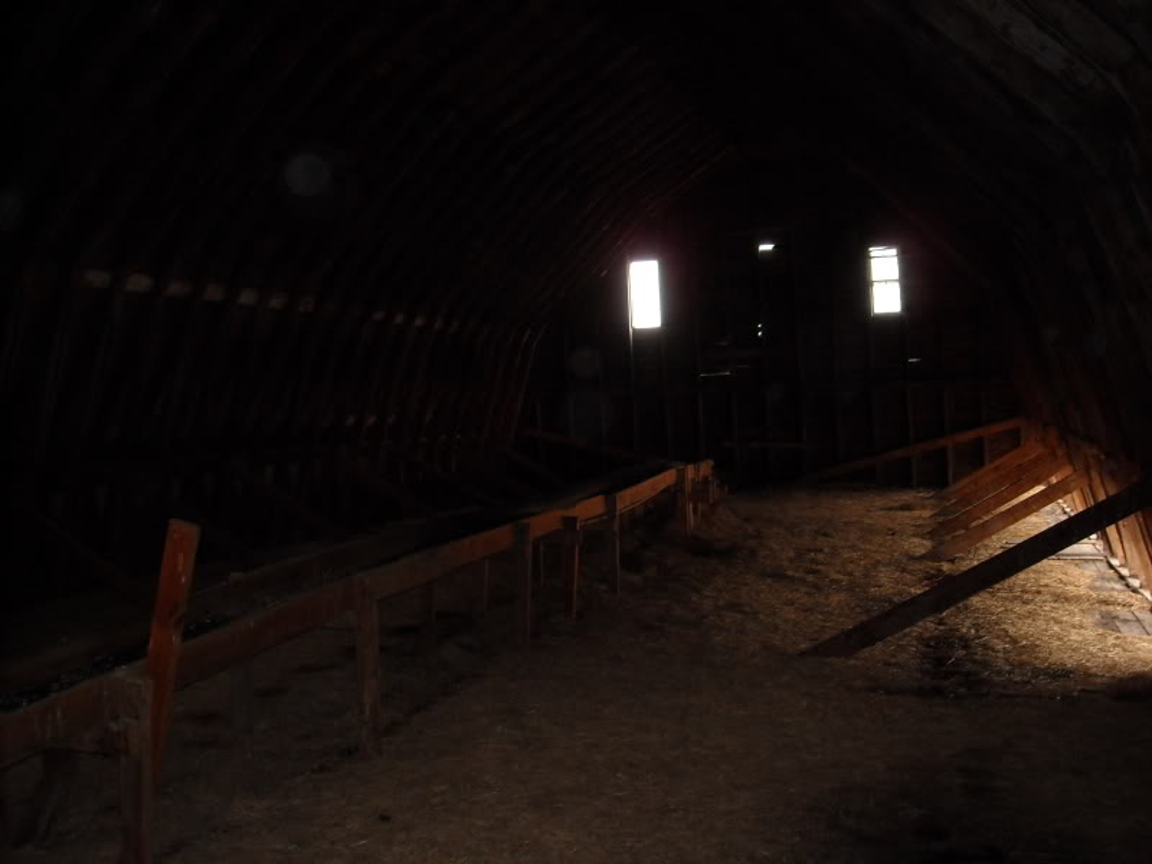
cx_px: 576
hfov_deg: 52.6
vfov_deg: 40.7
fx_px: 1165
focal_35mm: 35
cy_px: 432
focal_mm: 5.7
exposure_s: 1/60
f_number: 2.8
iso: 200
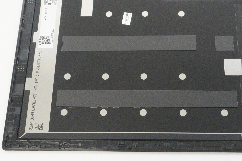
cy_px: 65
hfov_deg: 35.5
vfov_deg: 24.1
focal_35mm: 56
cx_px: 153
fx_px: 376
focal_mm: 22
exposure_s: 1/160
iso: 5000
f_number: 5.6
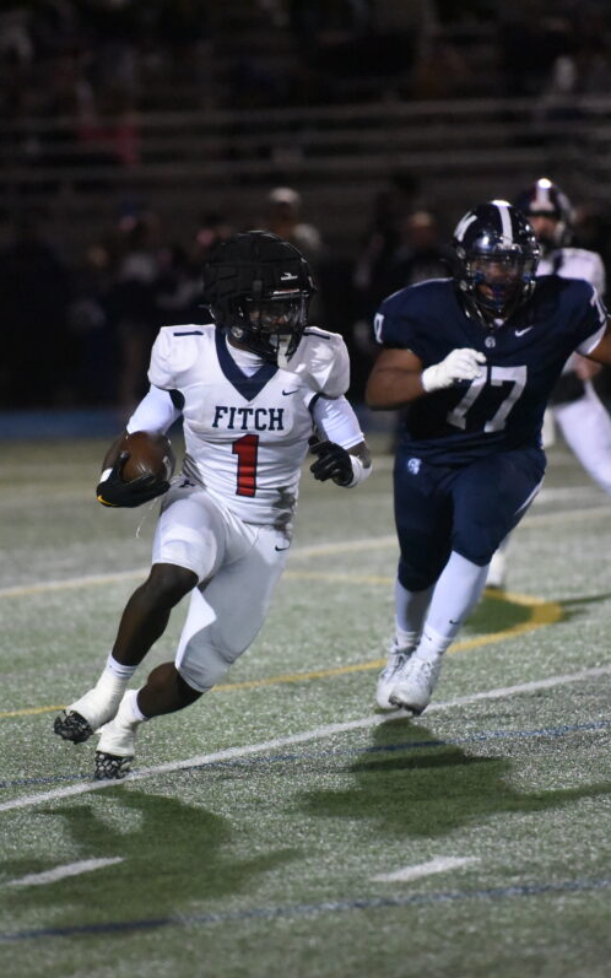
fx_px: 8181
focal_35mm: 307
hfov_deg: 4.3
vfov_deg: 6.8
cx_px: 260
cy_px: 489
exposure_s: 1/3200
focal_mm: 200
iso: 12800
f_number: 2.8
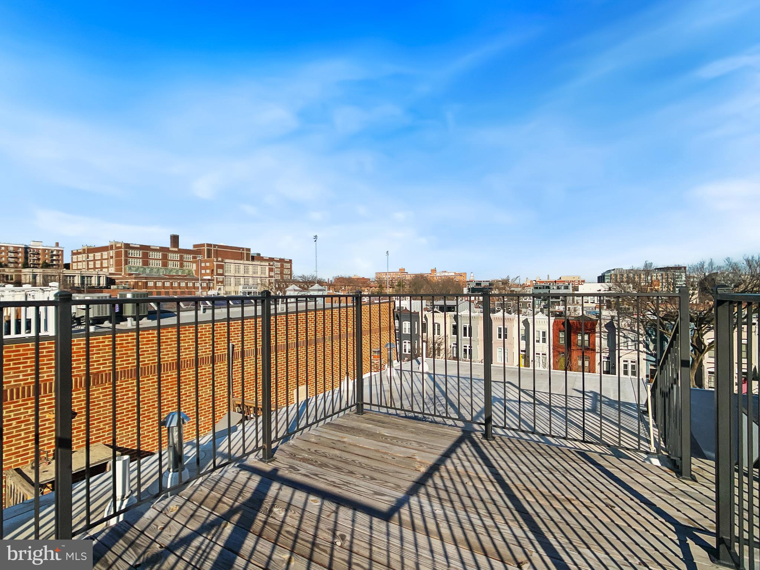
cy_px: 285
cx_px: 380
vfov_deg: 53.1
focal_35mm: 26
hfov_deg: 67.3
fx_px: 571
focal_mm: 5.7
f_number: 1.5
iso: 50
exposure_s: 1/8000
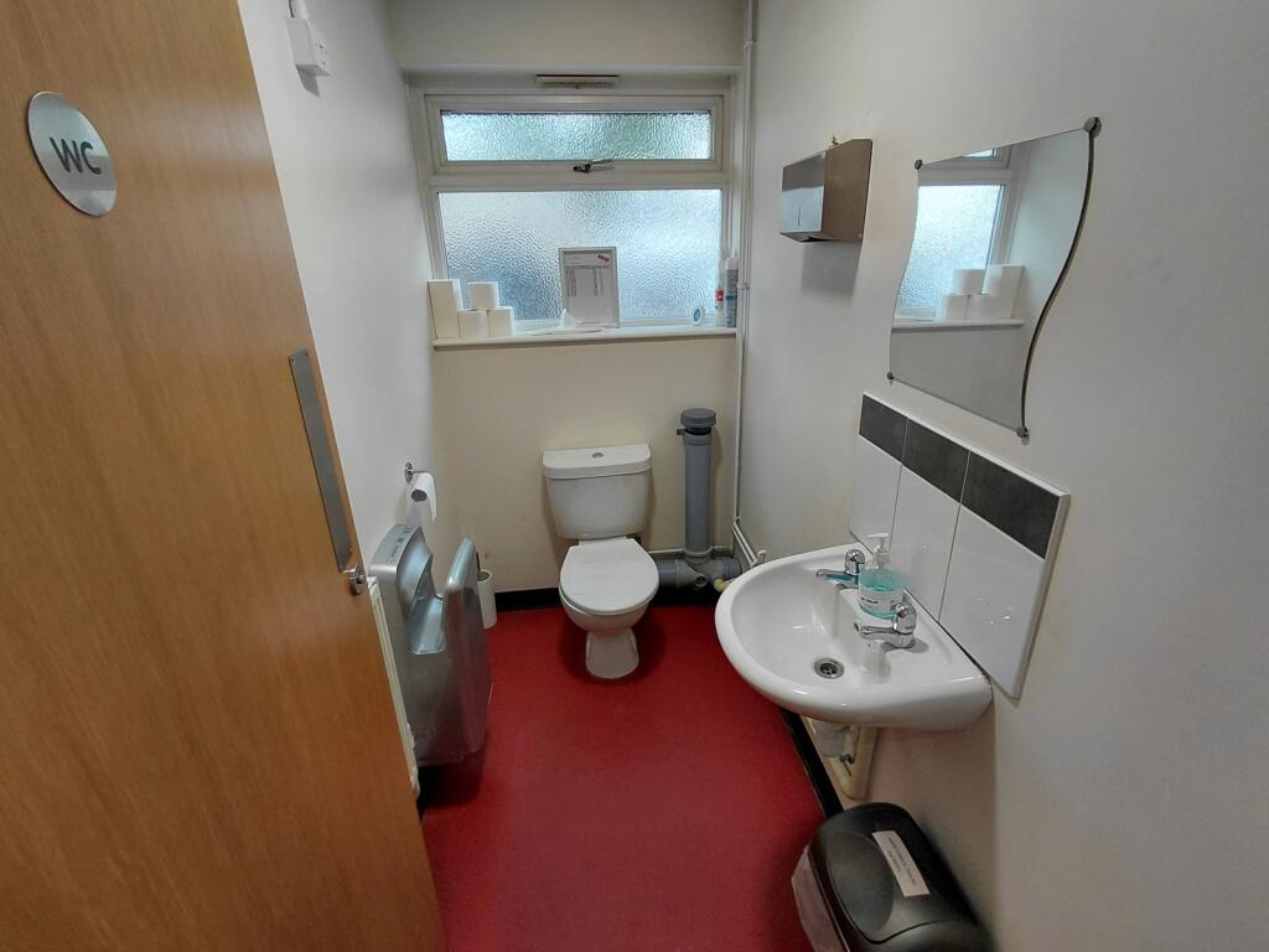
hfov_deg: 94.5
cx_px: 634
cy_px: 476
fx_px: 587
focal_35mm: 16
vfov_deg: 78.1
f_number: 2.2
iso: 80
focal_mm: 1.64
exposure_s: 1/100
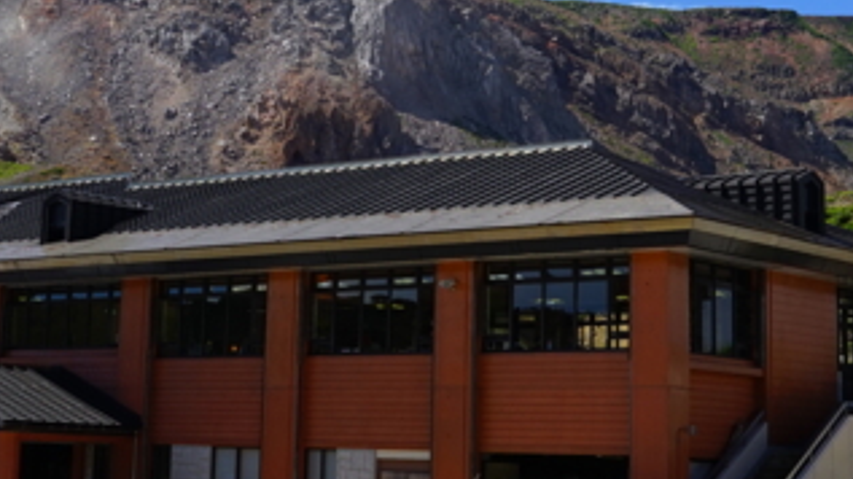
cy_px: 114
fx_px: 1854
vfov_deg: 14.7
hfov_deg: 25.9
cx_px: 379
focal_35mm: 82
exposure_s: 1/400
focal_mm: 21
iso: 100
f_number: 8
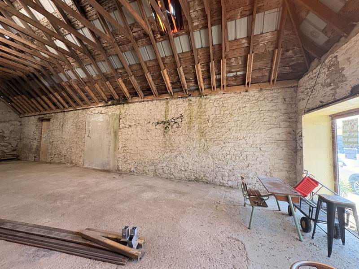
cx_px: 180
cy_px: 134
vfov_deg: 85.7
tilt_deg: +3.0
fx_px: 145
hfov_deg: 102.1
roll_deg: +0.0
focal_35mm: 14
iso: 160
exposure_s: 1/99
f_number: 2.2
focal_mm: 2.22
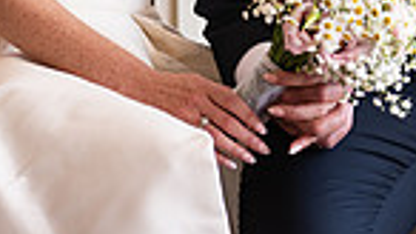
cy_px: -255
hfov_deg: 7.4
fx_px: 3220
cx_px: 265
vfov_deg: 4.1
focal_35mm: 292
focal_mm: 70
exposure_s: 1/160
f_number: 3.5
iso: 320
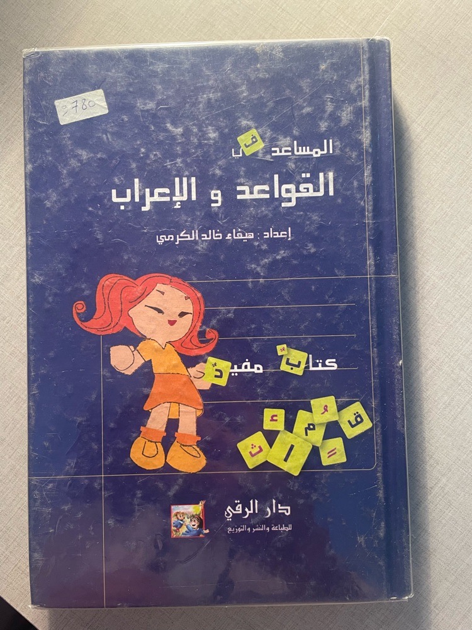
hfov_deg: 53.1
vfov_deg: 67.3
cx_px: 236
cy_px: 315
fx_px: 473
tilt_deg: -87.1
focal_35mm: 26
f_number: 1.6
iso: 320
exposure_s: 1/50
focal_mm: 4.2
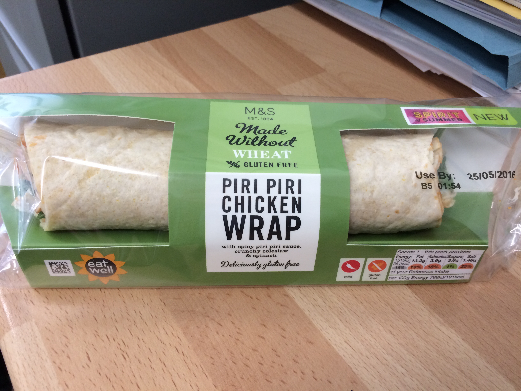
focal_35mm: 29
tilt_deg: -43.6
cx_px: 260
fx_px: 436
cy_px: 196
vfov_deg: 48.2
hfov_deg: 61.7
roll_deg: -0.9
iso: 80
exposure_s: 1/33
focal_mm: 4.15
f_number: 2.2
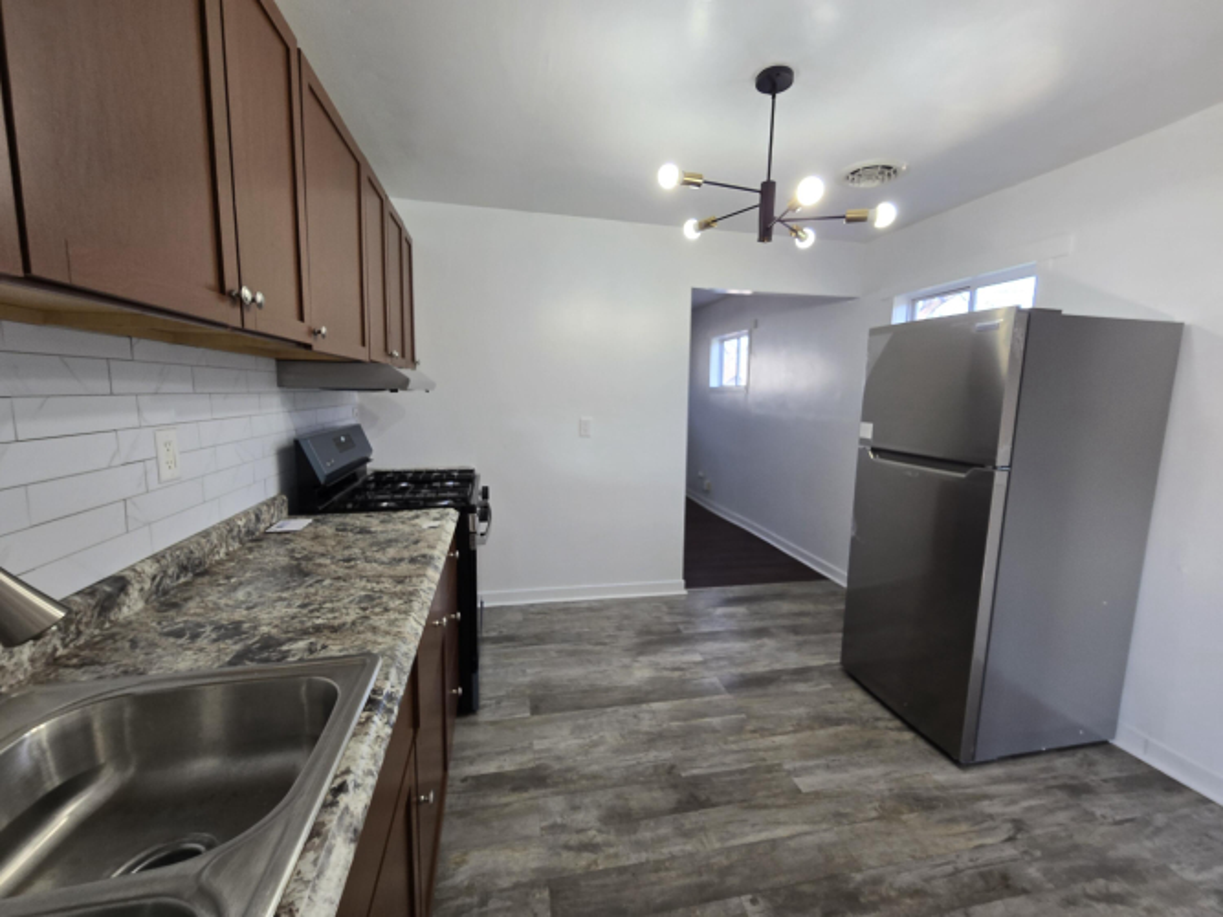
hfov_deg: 106.2
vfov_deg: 89.9
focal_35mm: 13
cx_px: 612
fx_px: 459
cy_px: 458
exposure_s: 1/60
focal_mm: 2.2
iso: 100
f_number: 2.2
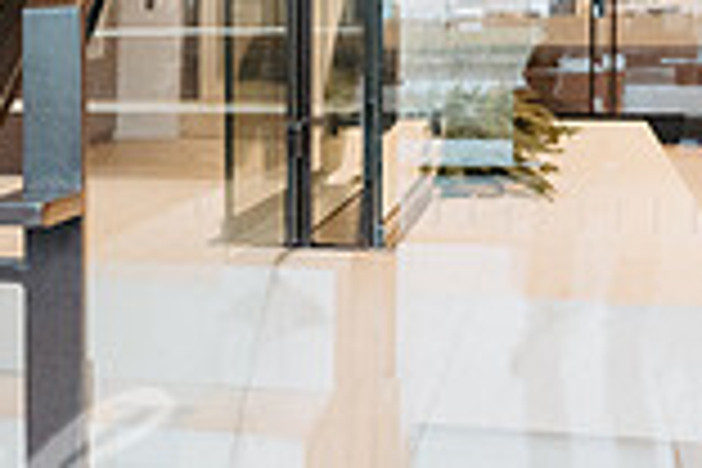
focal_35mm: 89
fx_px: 1735
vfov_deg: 15.3
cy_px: 133
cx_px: -86
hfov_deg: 21.6
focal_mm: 24
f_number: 3.5
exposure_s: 1/500
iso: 2500
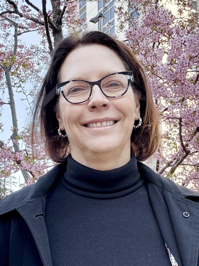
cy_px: 133
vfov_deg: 73.9
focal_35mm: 23
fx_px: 176
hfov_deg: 58.9
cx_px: 100
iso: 32
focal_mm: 2.69
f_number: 1.9
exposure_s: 1/122
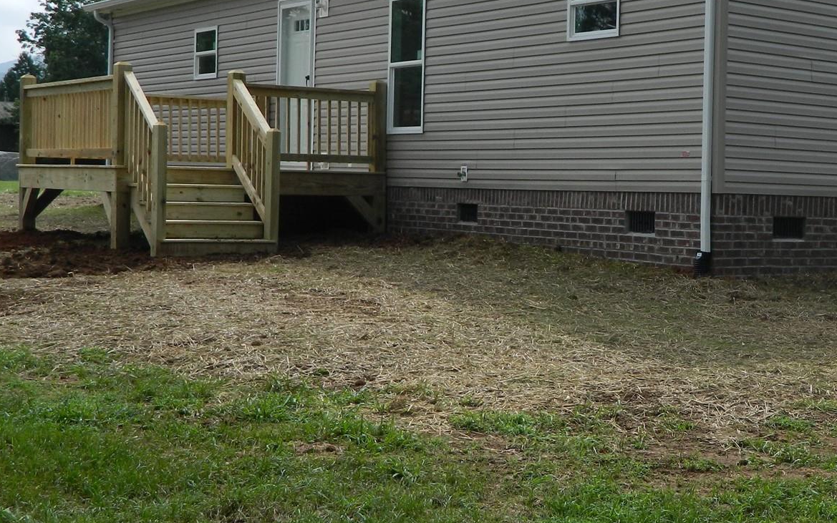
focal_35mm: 65
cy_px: 231
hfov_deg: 30.7
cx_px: 678
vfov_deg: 20.0
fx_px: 1483
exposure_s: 1/1000
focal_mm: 6.2
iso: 80
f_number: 3.3
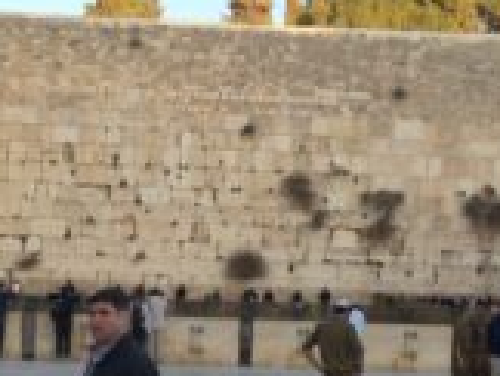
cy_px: 351
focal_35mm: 74
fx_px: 1070
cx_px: 170
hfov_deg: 26.2
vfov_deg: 19.5
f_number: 2.2
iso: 32
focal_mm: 4.12
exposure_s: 1/461
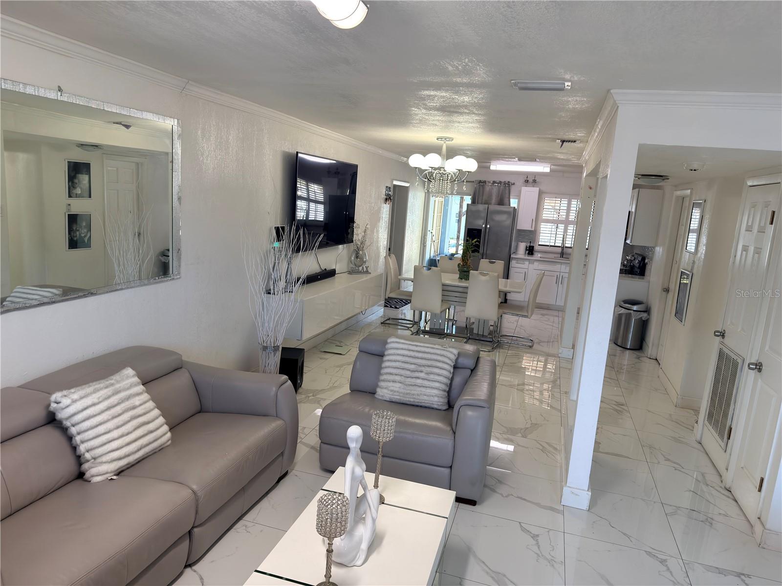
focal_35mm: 24
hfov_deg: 71.6
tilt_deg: -10.5
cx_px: 391
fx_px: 542
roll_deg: -4.3
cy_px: 293
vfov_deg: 56.8
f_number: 1.78
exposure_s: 1/158
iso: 200
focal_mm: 6.76
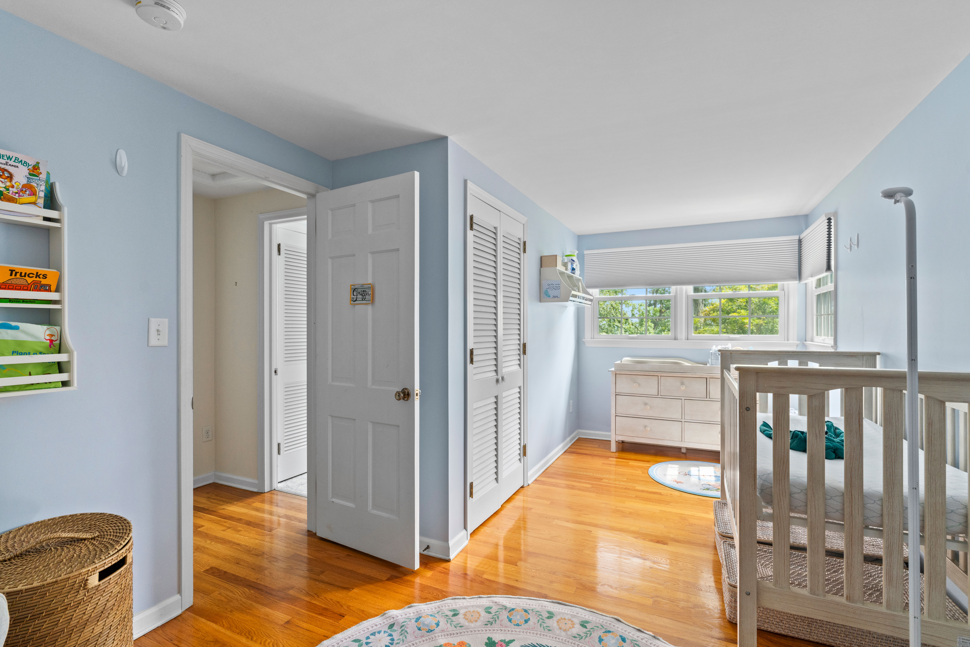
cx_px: 485
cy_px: 324
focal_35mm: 16
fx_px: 431
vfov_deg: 73.7
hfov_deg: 96.7
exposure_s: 1/2.5
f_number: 8
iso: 800
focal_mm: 16
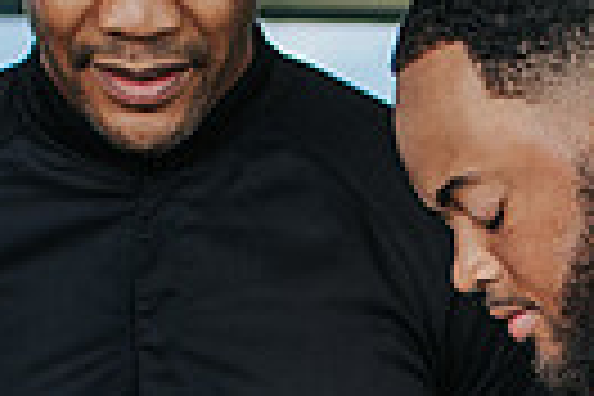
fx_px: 4570
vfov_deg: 4.8
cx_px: 492
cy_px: 1108
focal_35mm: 277
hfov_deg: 7.4
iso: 180
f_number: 3.2
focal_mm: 35
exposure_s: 1/200
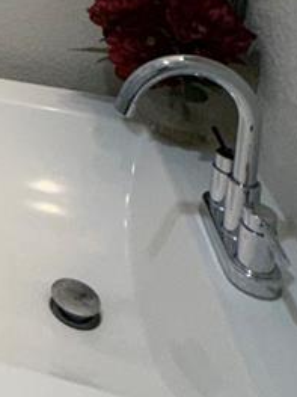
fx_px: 733
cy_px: -193
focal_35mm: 64
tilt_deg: -6.8
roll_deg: -0.1
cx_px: -270
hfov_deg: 17.5
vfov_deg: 24.1
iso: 100
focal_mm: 2.22
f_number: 2.2
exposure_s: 1/120
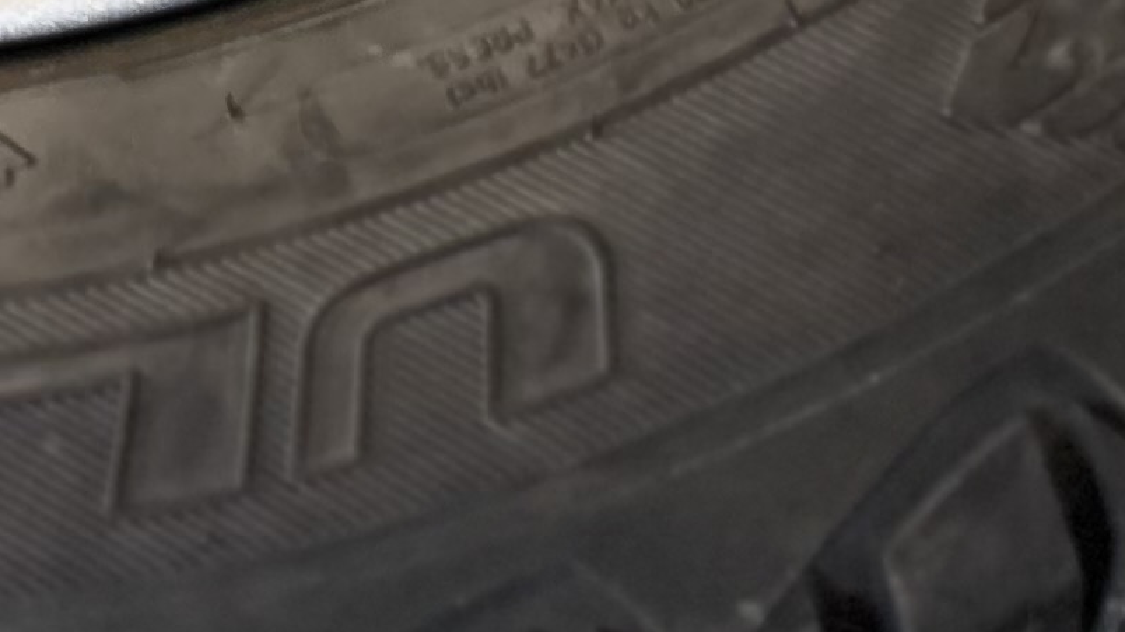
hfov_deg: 14.9
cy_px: -930
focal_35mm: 142
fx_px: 4235
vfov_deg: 7.9
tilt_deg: -58.8
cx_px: 41
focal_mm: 5.96
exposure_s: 1/50
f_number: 1.6
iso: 320
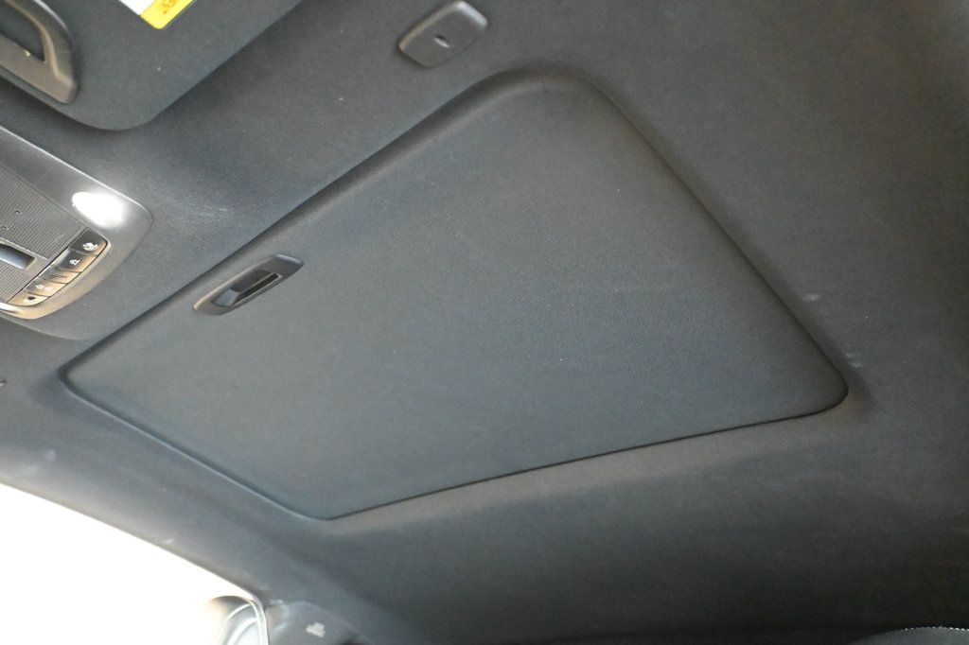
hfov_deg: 63.2
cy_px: 322
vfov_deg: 44.6
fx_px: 787
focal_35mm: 29
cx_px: 484
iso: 12800
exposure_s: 1/8
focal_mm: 19.5
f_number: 3.8
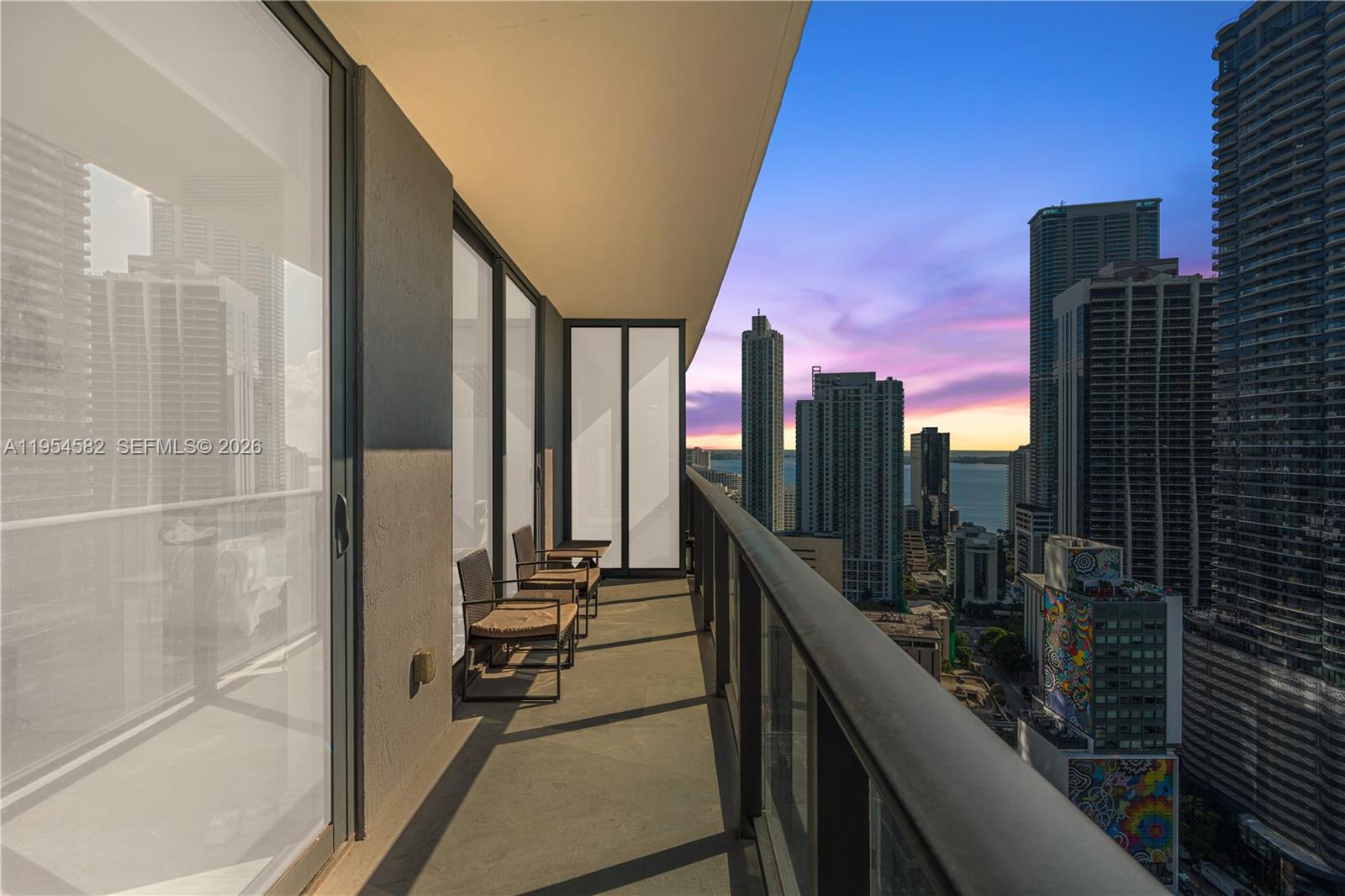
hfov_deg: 96.7
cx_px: 672
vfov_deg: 73.7
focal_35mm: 16
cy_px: 448
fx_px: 598
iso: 800
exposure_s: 1/1250
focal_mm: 16
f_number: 9
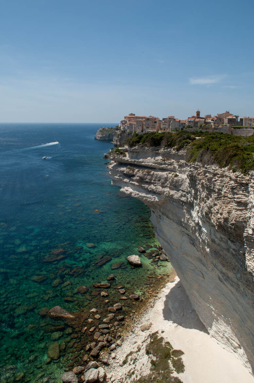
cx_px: 127
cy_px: 192
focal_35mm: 26
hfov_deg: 50.3
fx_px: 271
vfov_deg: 70.5
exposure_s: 1/200
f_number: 16
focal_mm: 17
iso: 200
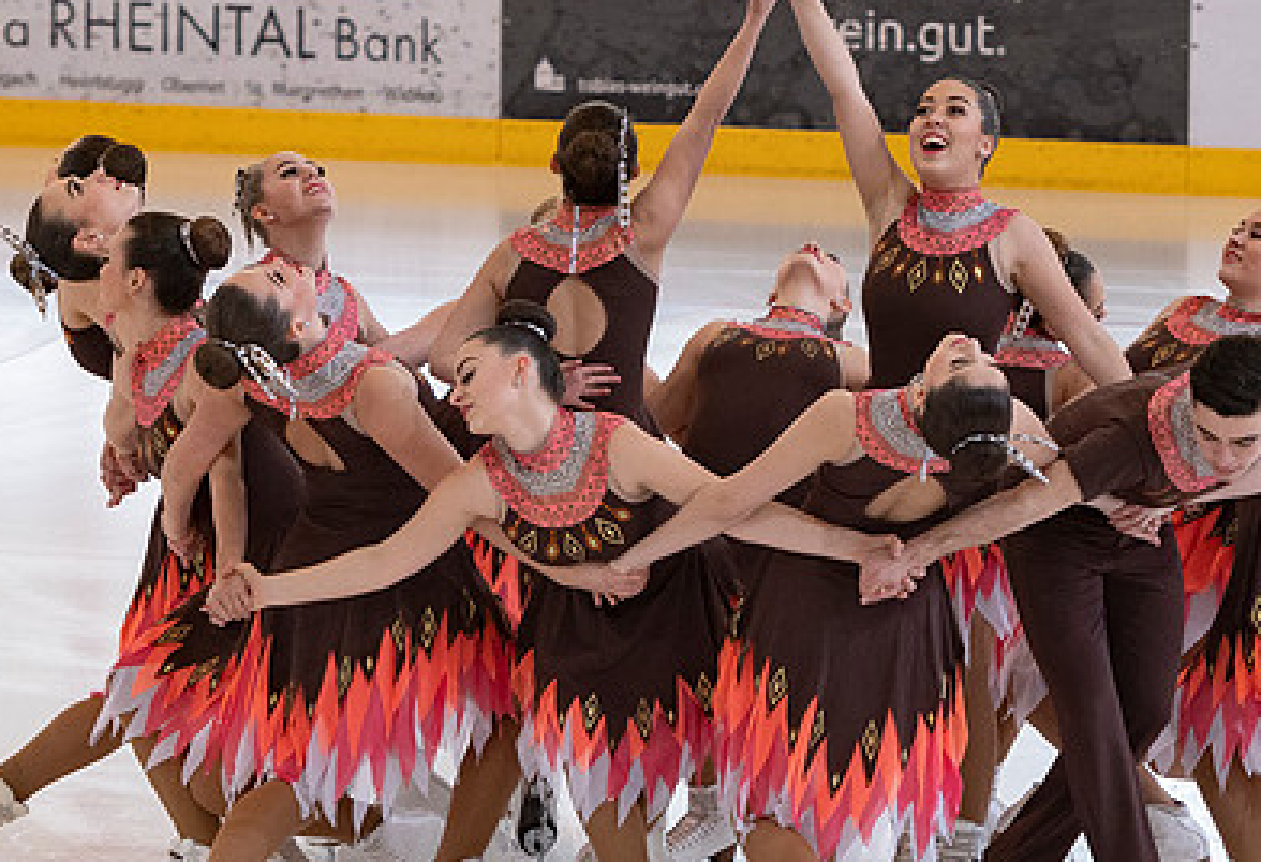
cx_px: 797
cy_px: 442
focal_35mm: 378
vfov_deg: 3.7
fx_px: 13344
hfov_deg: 5.4
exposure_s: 1/320
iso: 640
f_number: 4
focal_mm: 112
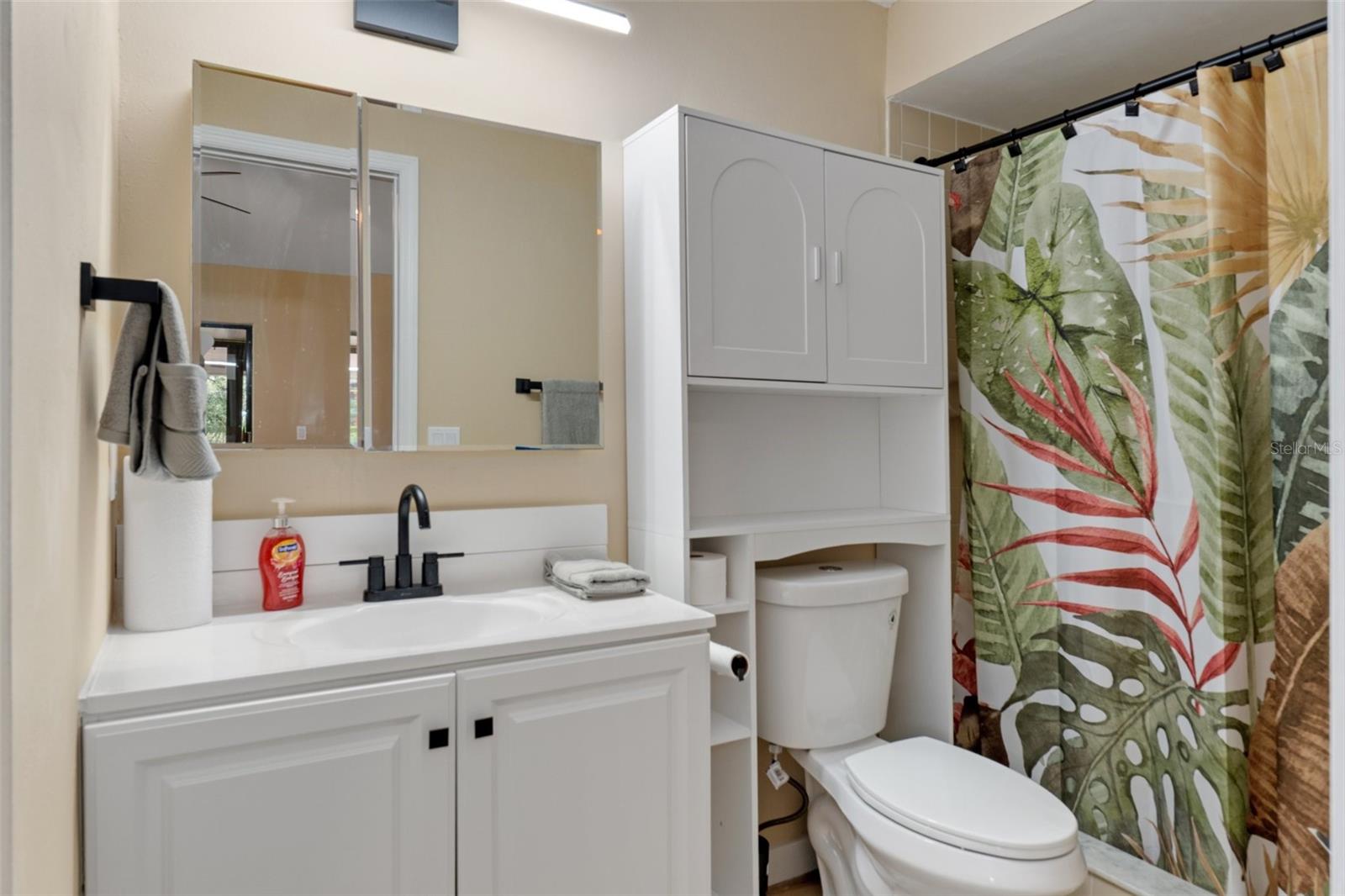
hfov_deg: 81.2
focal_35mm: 21
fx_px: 784
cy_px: 448
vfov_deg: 59.5
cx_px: 672
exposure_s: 1
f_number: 8
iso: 320
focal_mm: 14
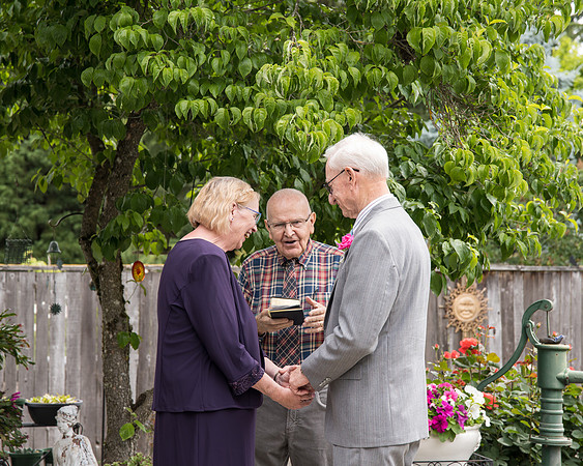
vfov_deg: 19.4
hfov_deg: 24.2
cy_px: 233
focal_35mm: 79
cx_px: 292
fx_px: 1360
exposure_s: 1/500
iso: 400
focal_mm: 70
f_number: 5
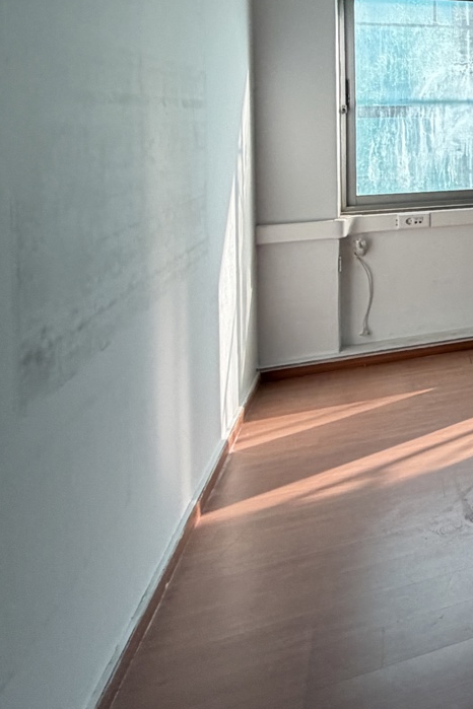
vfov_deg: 45.5
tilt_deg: -0.4
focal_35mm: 40
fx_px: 788
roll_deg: +0.3
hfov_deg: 19.9
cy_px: 121
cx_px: 917
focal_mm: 2.22
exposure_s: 1/121
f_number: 2.2
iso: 160
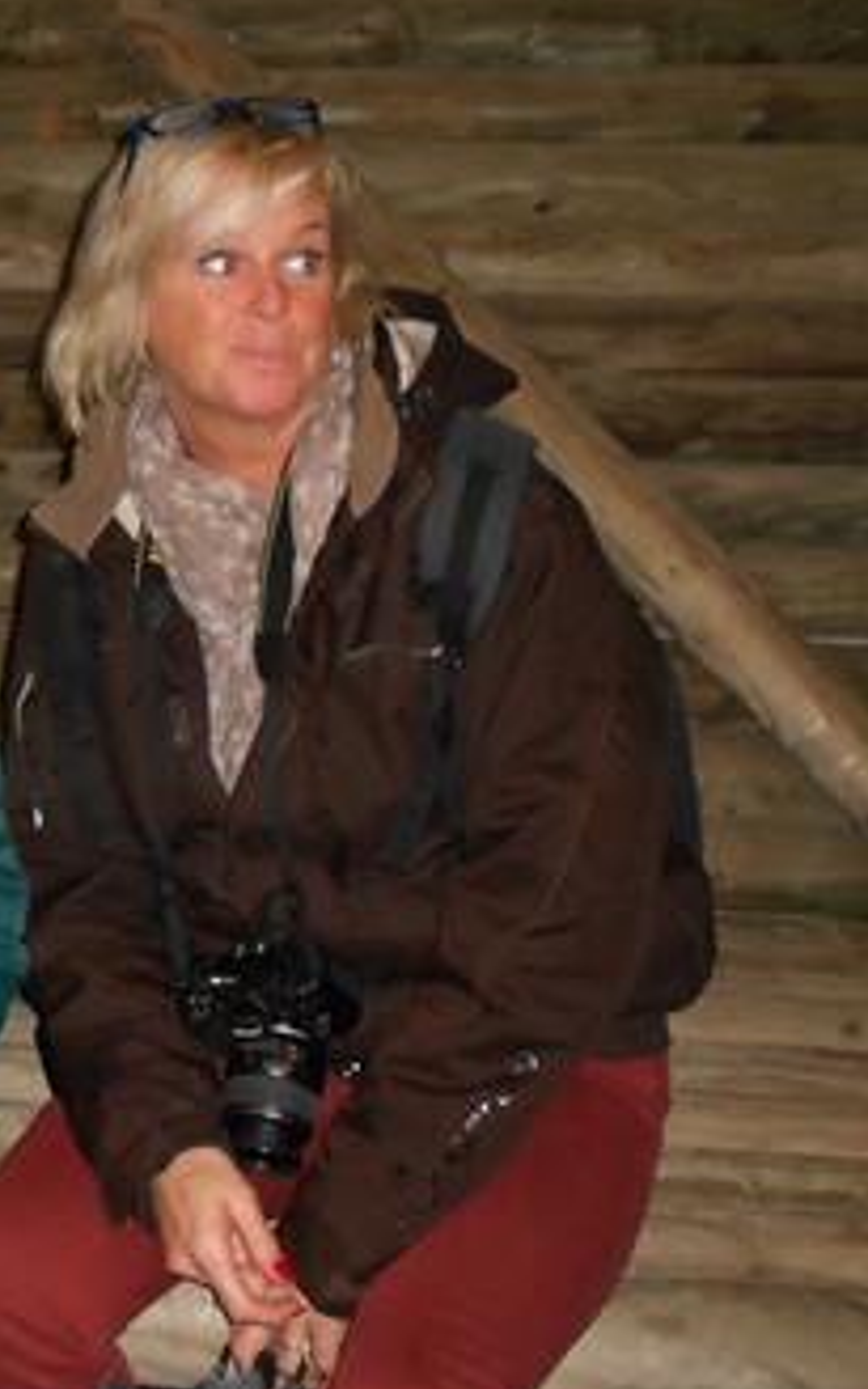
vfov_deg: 33.6
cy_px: 436
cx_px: -76
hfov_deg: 20.7
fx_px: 2271
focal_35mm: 60
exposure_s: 1/25
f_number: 3.4
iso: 250
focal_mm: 5.3
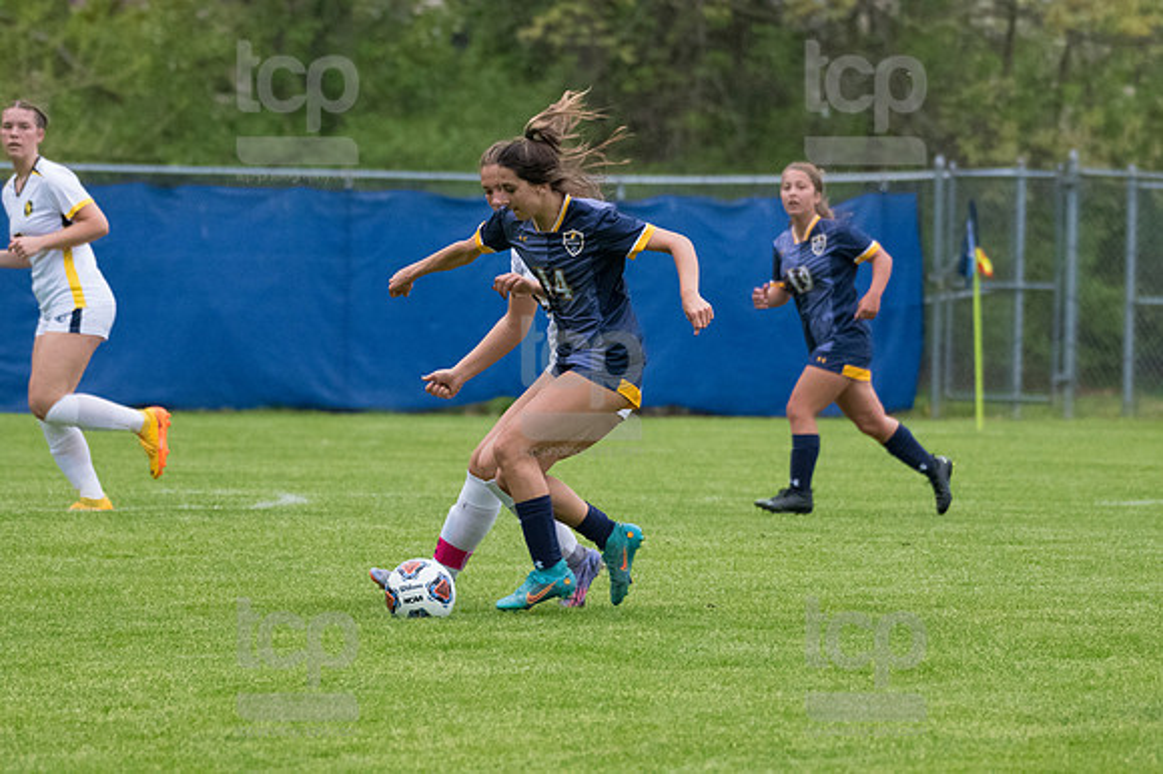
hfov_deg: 5.1
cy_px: 387
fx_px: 13076
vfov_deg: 3.4
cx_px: 582
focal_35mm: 405
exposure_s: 1/1600
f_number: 5.6
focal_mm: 270
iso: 4000
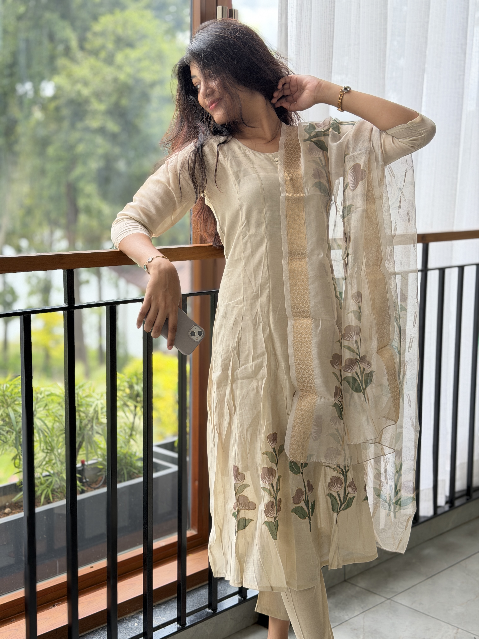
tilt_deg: -8.8
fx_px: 886
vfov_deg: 39.7
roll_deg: -1.7
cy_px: 320
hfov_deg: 30.3
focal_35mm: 48
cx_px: 240
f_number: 1.78
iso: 100
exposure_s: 1/574
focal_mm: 6.76
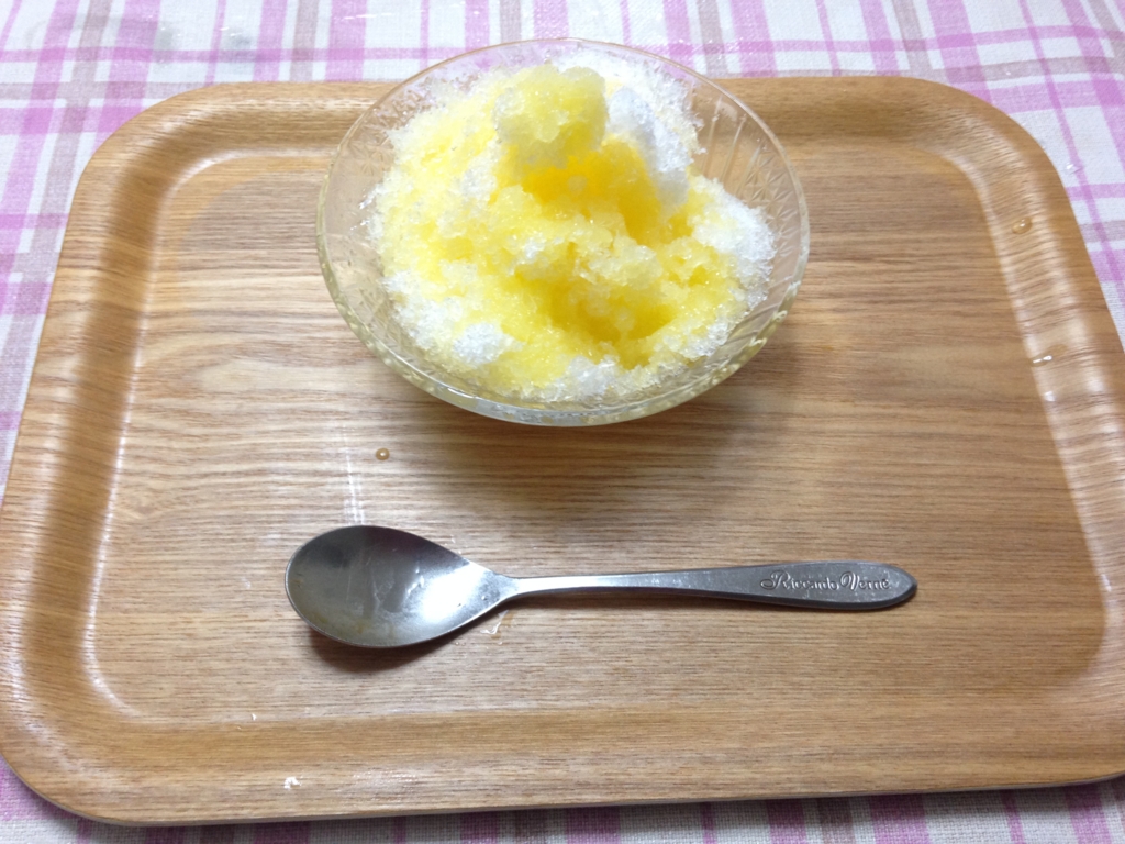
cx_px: 562
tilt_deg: -61.1
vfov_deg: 42.9
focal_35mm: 33
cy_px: 422
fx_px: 1072
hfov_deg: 55.4
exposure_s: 1/20
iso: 100
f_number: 2.4
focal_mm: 4.12
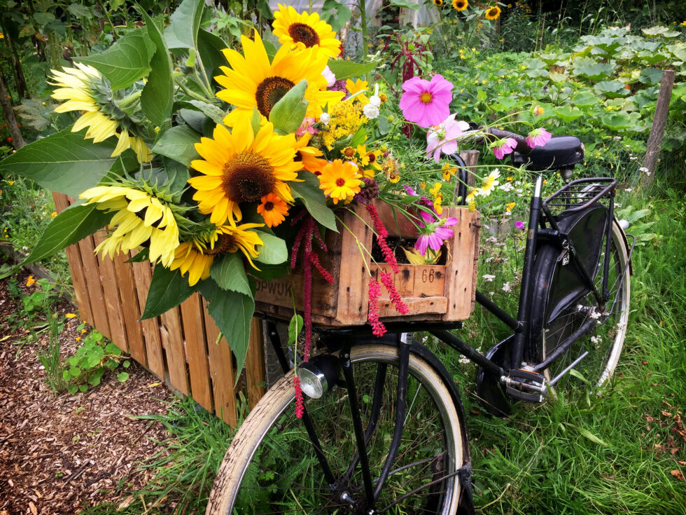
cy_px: 258
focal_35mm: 29
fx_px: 575
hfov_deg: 61.7
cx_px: 343
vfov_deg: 48.2
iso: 32
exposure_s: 1/366
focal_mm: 4.15
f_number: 2.2
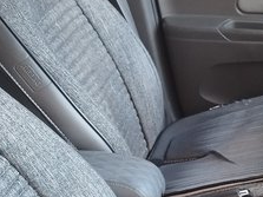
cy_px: 168
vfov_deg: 32.3
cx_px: 232
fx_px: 327
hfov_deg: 40.8
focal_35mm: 43
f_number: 1.89
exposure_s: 1/33.3
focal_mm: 5.89
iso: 280
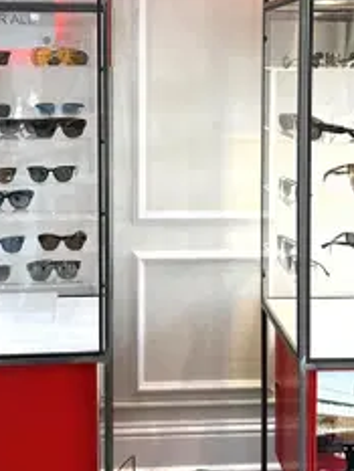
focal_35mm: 55
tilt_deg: -2.6
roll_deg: -0.1
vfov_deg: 34.1
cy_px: 110
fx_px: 749
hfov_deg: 26.6
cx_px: 164
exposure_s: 1/121
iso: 100
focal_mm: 6.76
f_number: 1.78
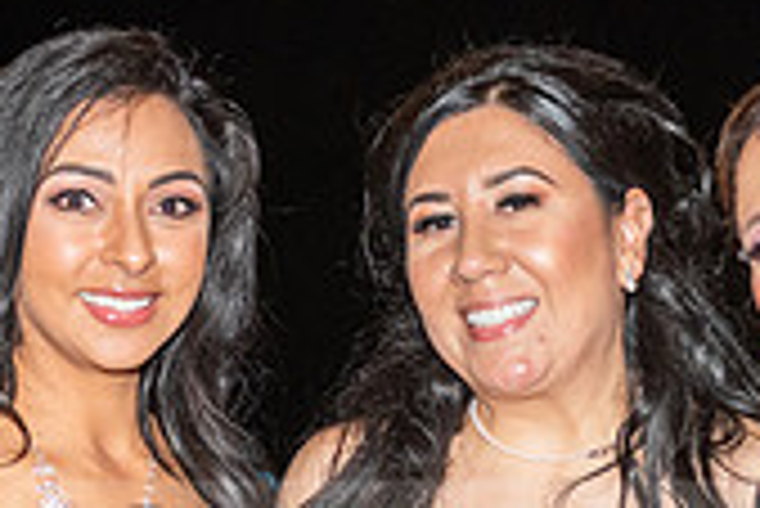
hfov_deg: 11.5
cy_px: 587
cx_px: 405
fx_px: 3761
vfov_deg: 7.7
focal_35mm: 178
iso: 1600
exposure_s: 1/160
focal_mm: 52
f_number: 3.5
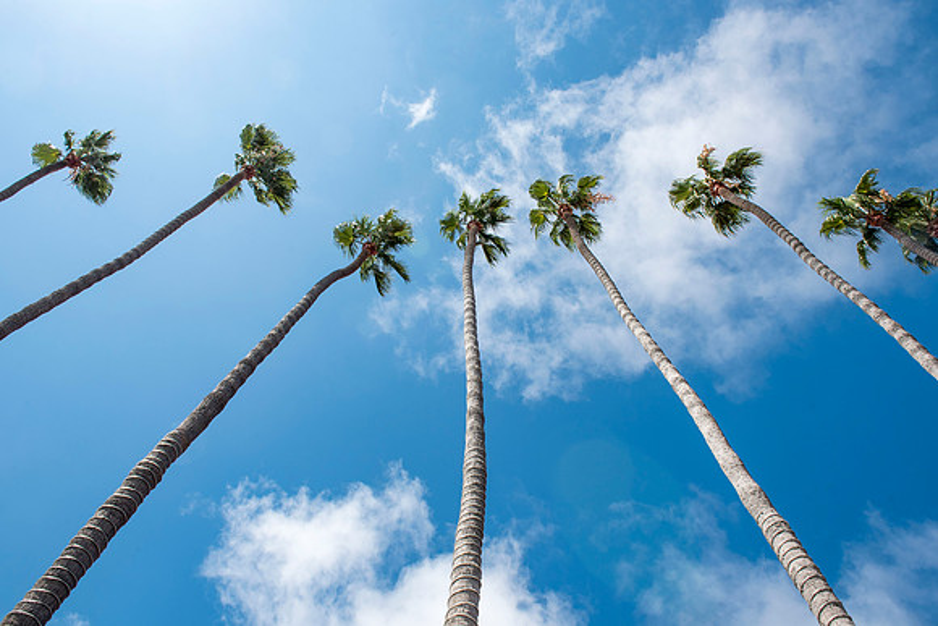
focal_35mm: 24
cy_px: 313
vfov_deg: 53.2
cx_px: 469
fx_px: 625
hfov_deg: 73.7
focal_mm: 24
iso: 200
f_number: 11
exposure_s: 1/320
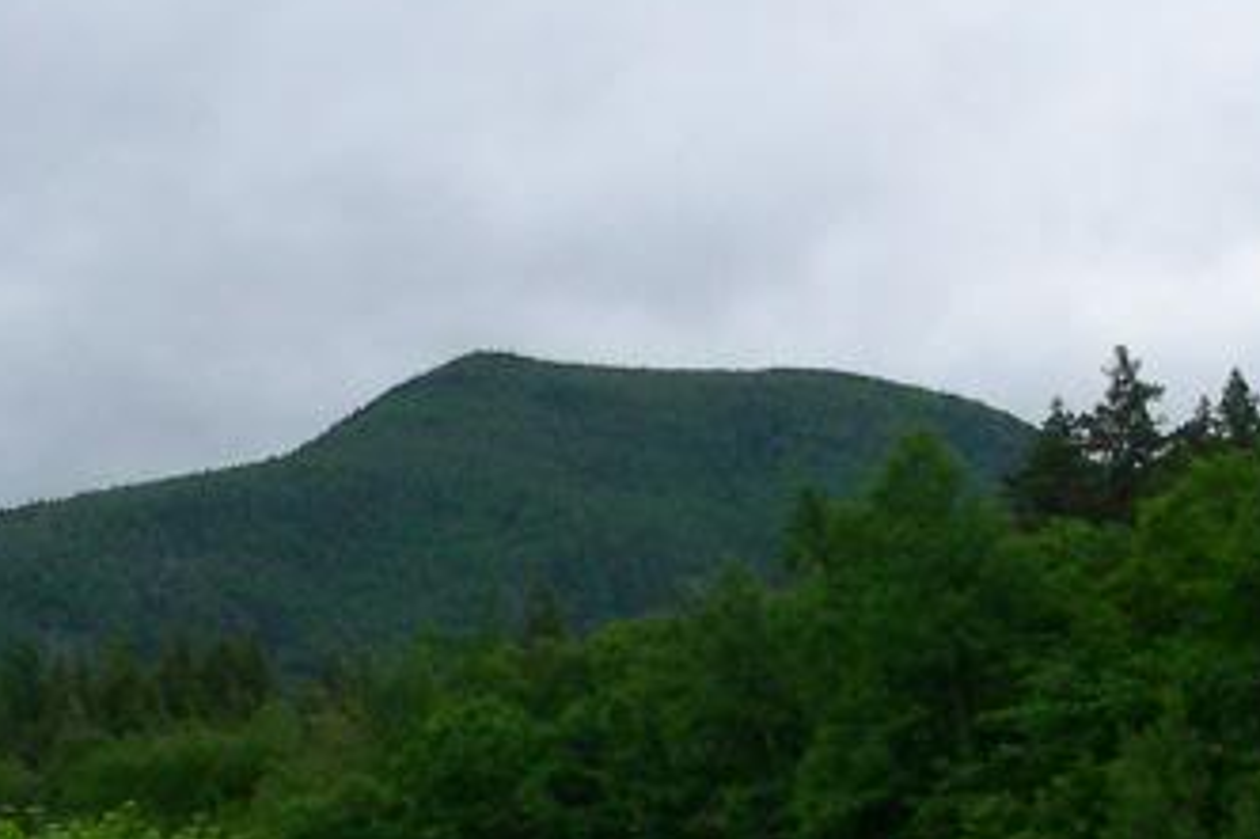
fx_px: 4268
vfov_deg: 11.0
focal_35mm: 122
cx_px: 463
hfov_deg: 16.8
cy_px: 983
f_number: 5.6
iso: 50
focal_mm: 6.3
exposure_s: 1/263
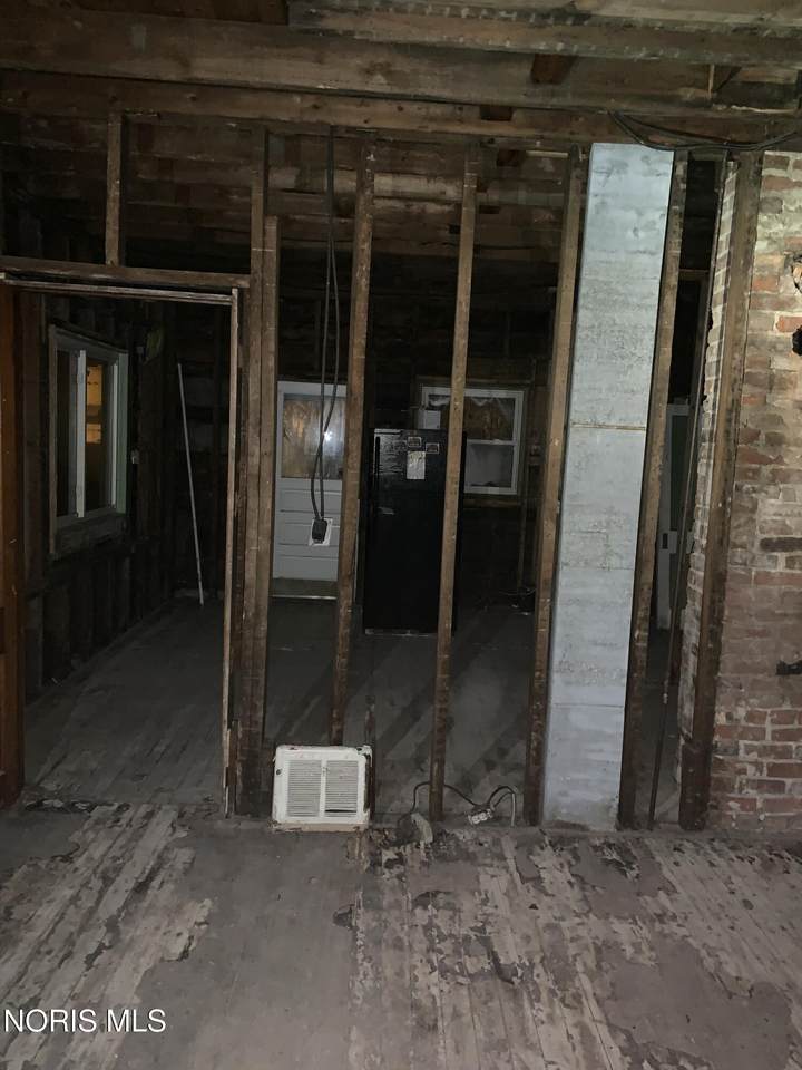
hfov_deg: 53.1
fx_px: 803
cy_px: 535
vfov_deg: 67.3
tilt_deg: -5.5
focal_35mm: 26
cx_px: 401
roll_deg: -3.1
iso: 400
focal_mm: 4.25
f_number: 1.8
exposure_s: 1/4
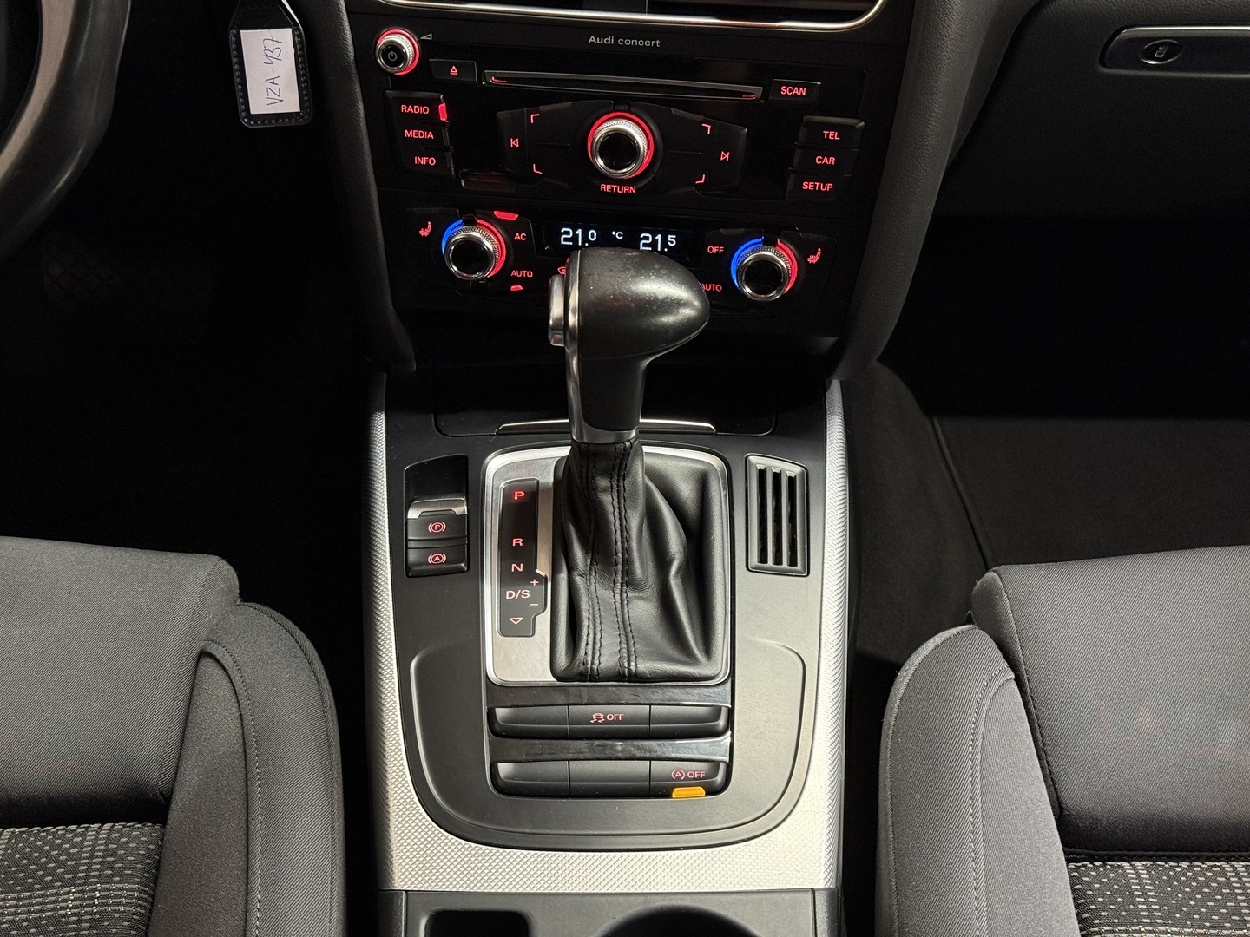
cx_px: 625
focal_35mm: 48
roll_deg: -0.2
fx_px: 1733
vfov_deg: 30.3
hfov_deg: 39.7
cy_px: 468
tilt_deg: -35.9
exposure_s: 1/40
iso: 320
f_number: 1.78
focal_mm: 6.76
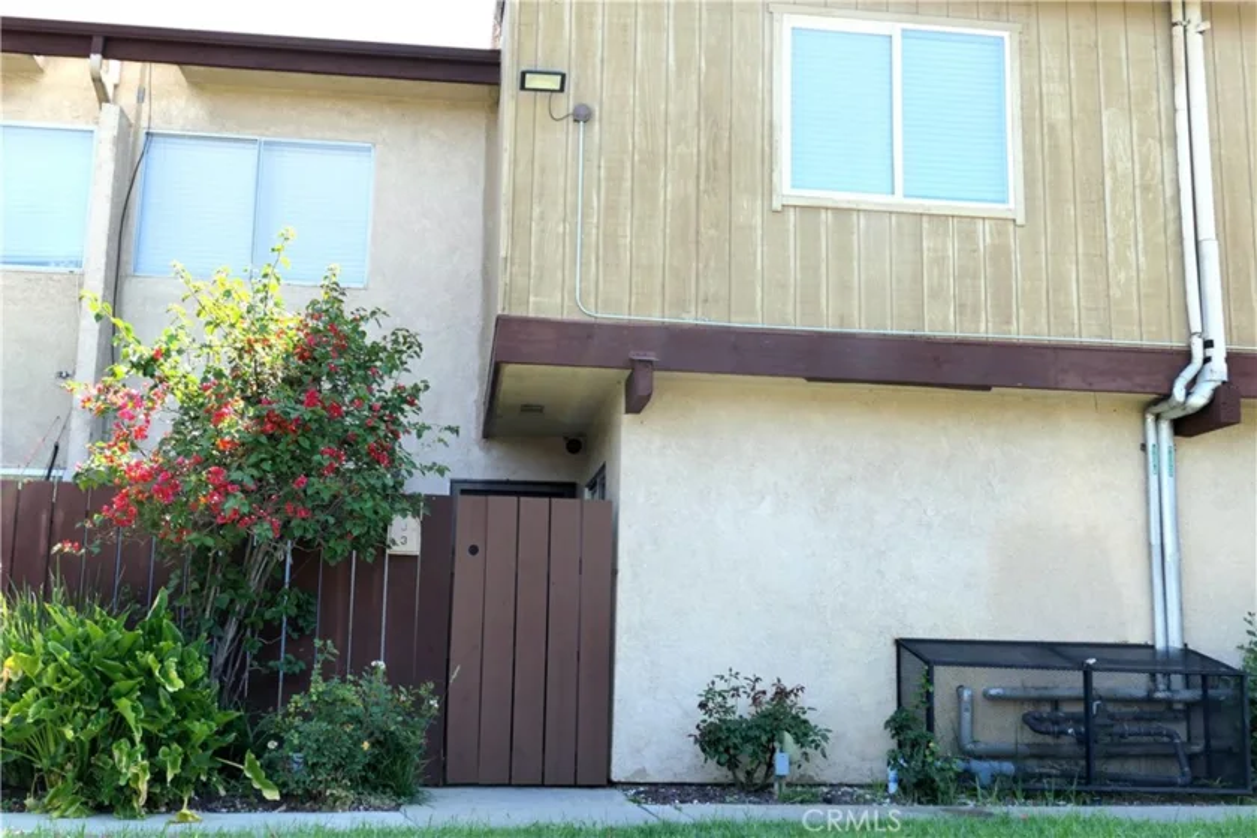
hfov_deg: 48.5
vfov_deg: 33.4
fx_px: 1397
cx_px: 628
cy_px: 419
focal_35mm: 40
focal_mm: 14.4
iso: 160
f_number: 5.6
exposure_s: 1/80
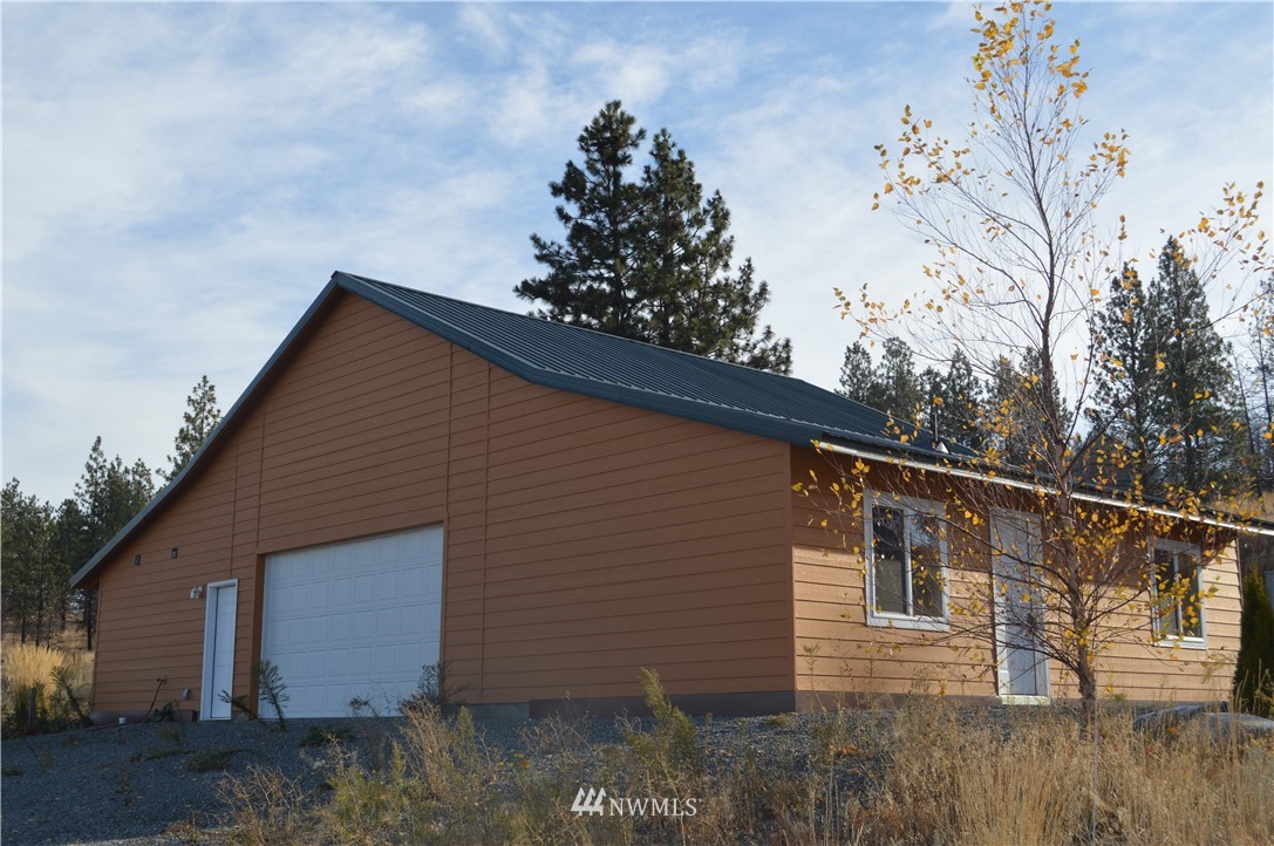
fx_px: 1485
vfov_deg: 31.8
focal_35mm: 42
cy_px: 423
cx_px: 637
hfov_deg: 46.4
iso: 100
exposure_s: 1/200
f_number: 7.1
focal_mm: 28
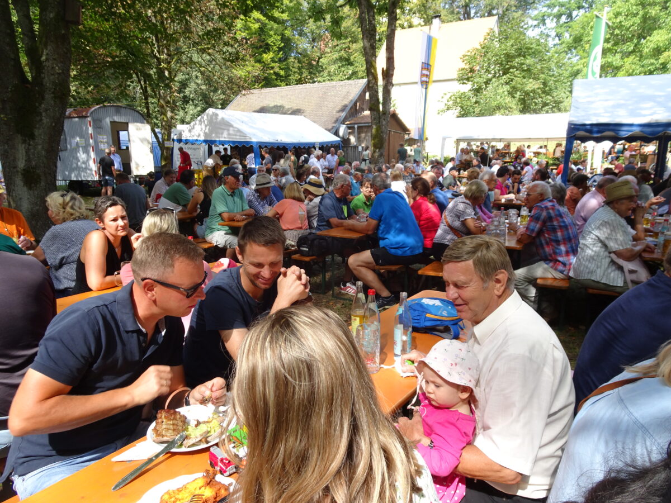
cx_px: 336
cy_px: 252
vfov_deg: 56.8
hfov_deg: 71.6
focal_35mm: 24
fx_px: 465
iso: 80
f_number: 3.5
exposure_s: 1/160
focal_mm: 4.1
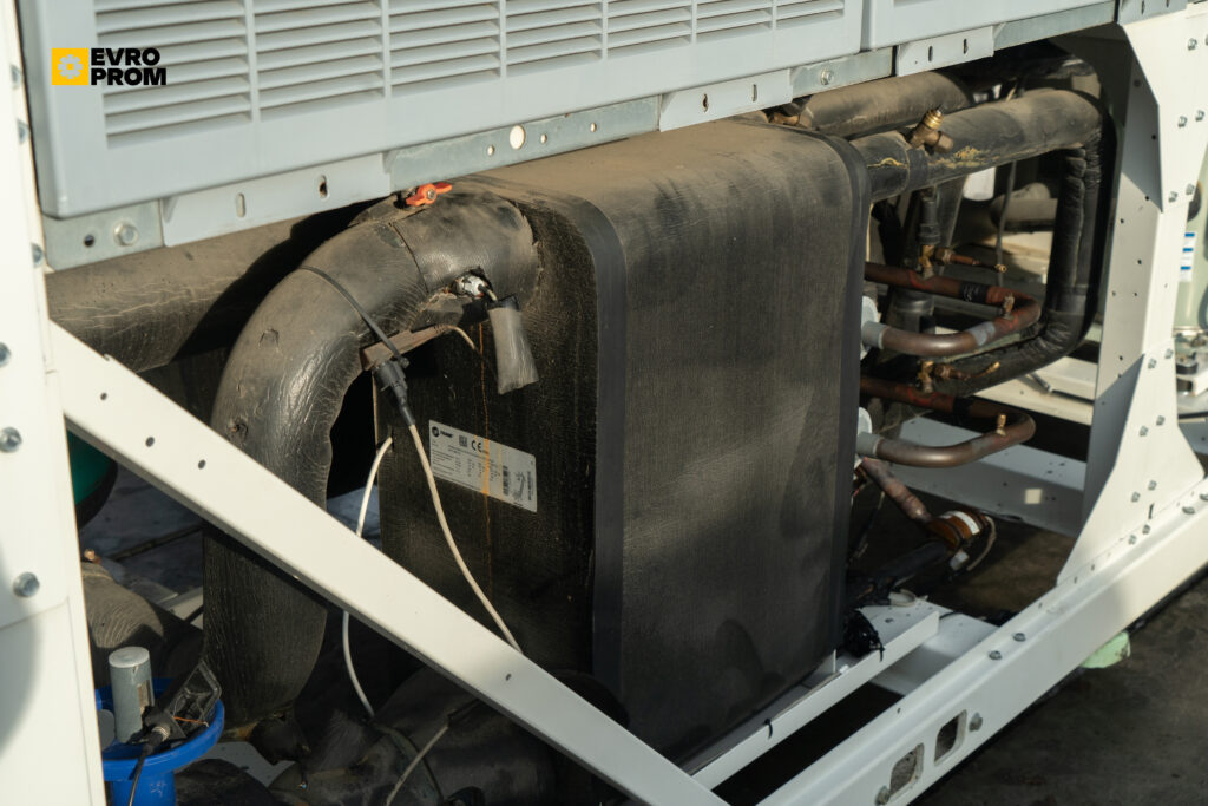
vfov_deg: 27.5
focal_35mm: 49
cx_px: 604
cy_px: 403
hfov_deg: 40.3
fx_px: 1644
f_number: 7.1
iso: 200
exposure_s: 1/200
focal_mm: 49
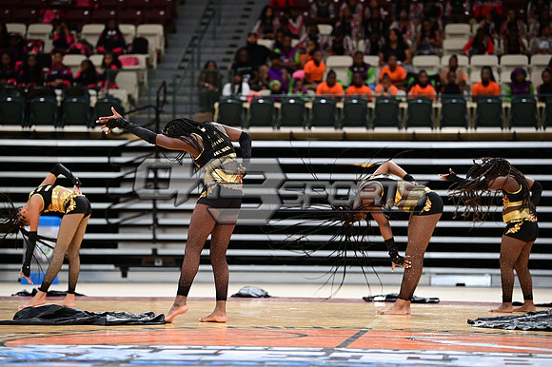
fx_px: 1992
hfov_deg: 15.8
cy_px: 184
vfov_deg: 10.5
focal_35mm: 130
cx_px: 276
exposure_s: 1/1000
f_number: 3.2
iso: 6400
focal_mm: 130
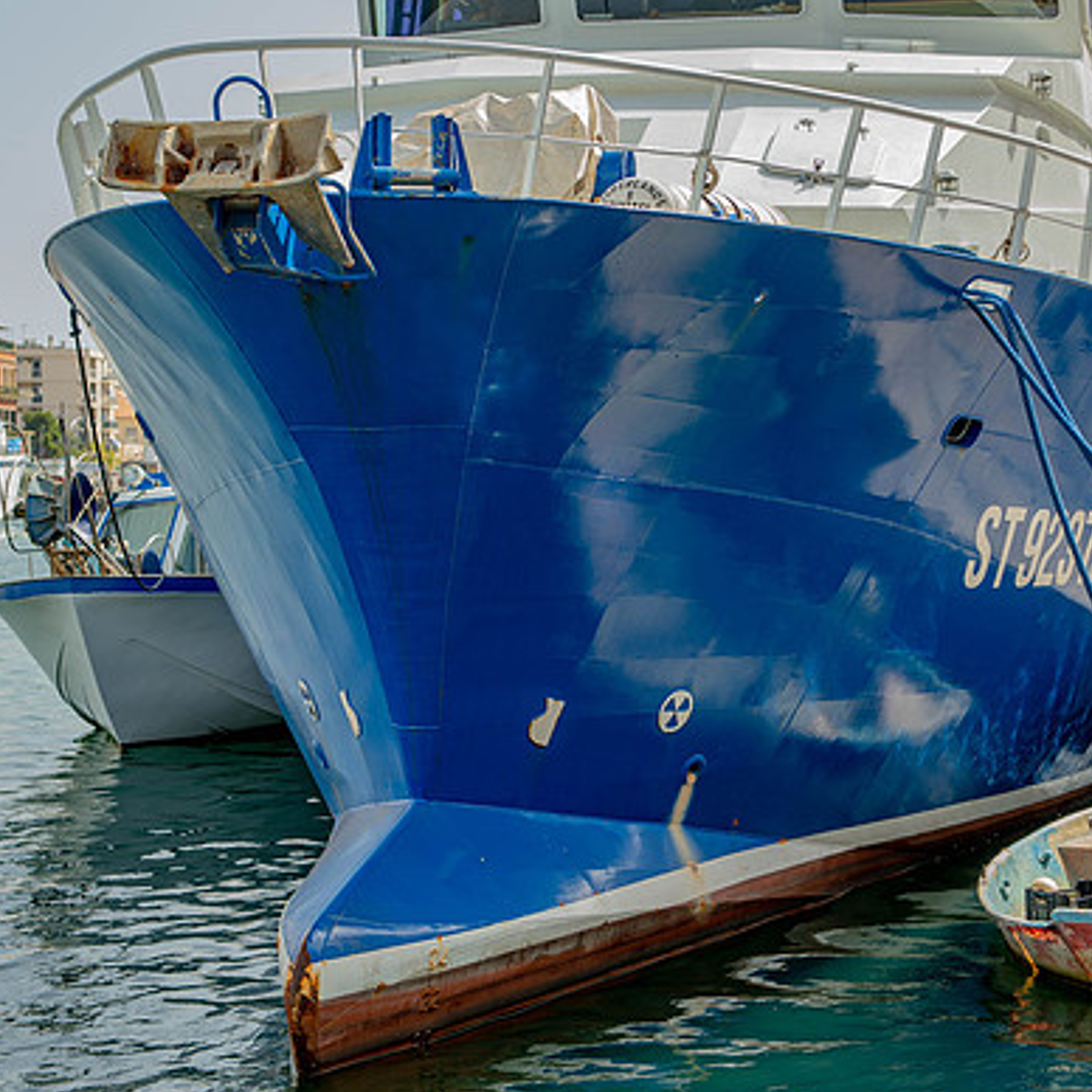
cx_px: 604
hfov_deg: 23.7
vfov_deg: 23.7
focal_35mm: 73
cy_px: 473
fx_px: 2605
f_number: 6.3
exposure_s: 1/160
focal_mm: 48
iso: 100
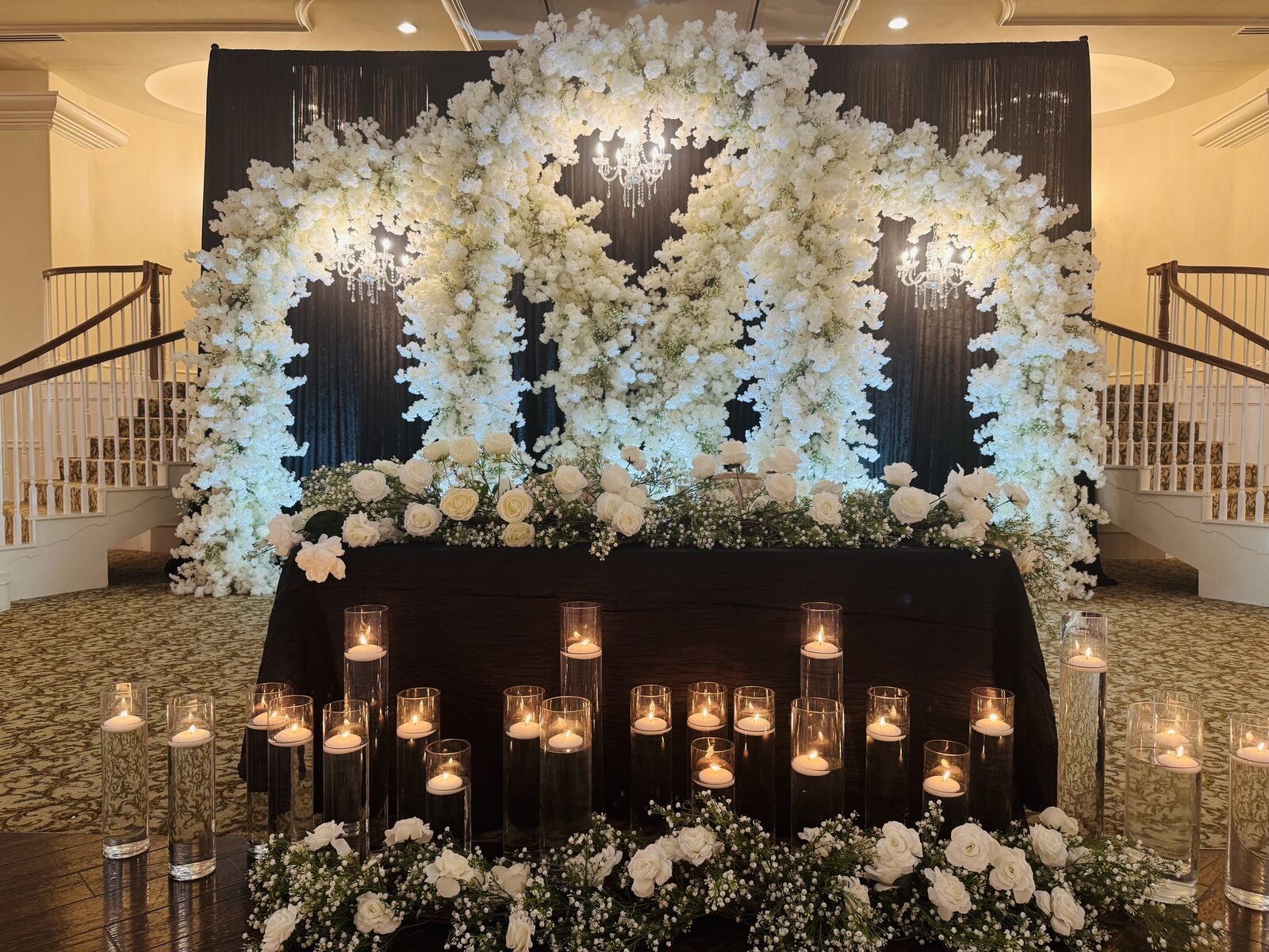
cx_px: 634
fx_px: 880
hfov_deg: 71.6
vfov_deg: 56.8
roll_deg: -0.6
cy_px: 476
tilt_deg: -3.0
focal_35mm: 24
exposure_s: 1/60
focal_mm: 6.76
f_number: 1.78
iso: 125
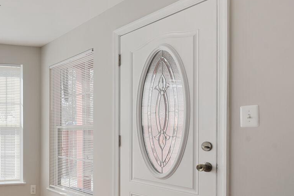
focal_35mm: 34
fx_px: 278
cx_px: -39
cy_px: 136
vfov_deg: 38.3
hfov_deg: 42.2
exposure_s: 1/30
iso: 200
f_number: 8
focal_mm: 15
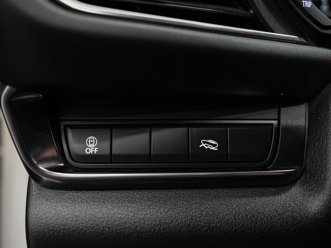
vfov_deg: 31.4
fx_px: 441
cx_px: 159
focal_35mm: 46
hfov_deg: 41.1
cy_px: 144
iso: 1000
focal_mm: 36
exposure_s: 1/40
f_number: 3.5
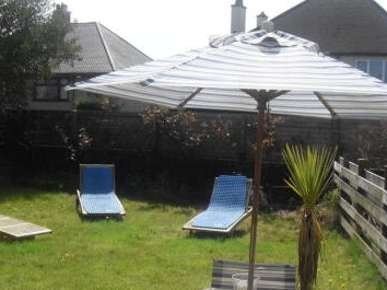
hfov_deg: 31.7
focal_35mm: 61
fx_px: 682
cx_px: 218
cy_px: 231
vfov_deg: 23.6
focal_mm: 6.3
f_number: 8.9
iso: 80
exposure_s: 1/90
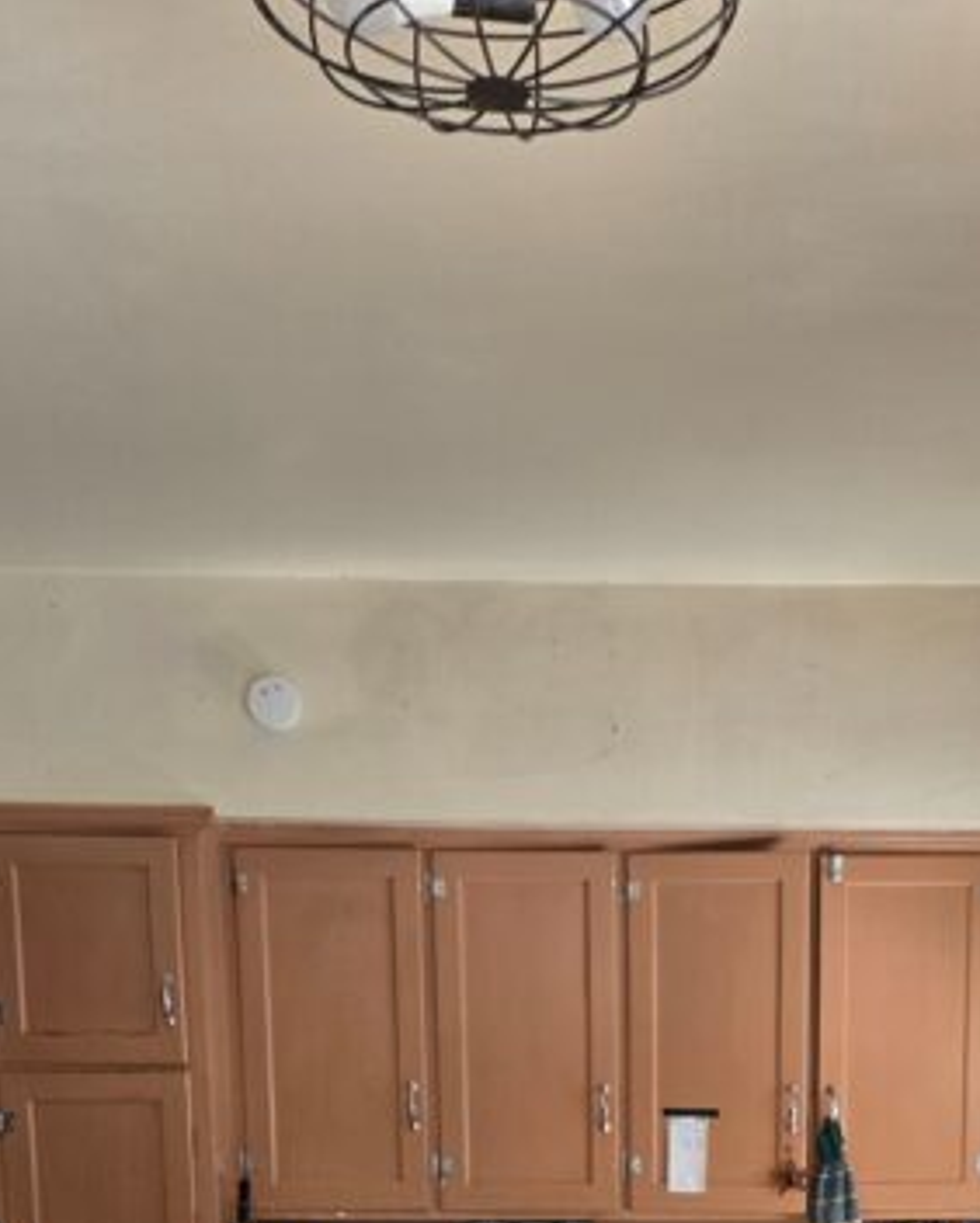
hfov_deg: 29.4
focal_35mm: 51
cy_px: 1331
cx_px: 705
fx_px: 1847
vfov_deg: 32.4
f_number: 1.8
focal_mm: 5.4
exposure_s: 1/180
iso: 160
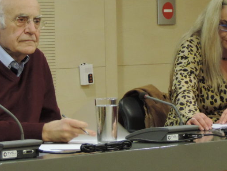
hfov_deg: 8.3
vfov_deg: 6.2
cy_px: 43
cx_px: 144
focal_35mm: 239
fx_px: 1568
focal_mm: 21.4
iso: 800
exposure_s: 1/20
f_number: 4.2
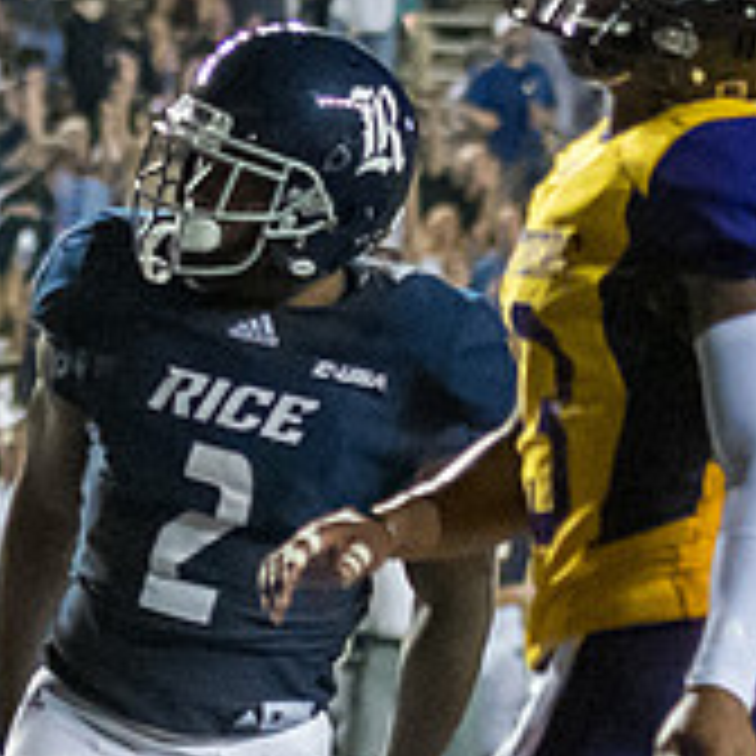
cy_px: 596
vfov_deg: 3.2
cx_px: 103
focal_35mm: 542
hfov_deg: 3.2
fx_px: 13392
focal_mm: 70
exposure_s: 1/1000
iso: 5000
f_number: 2.8
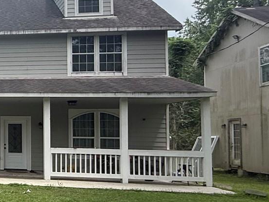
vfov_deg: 28.0
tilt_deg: +3.0
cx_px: -129
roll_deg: -1.9
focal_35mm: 52
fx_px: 404
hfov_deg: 26.8
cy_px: 120
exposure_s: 1/1431
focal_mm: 2.22
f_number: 2.2
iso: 64
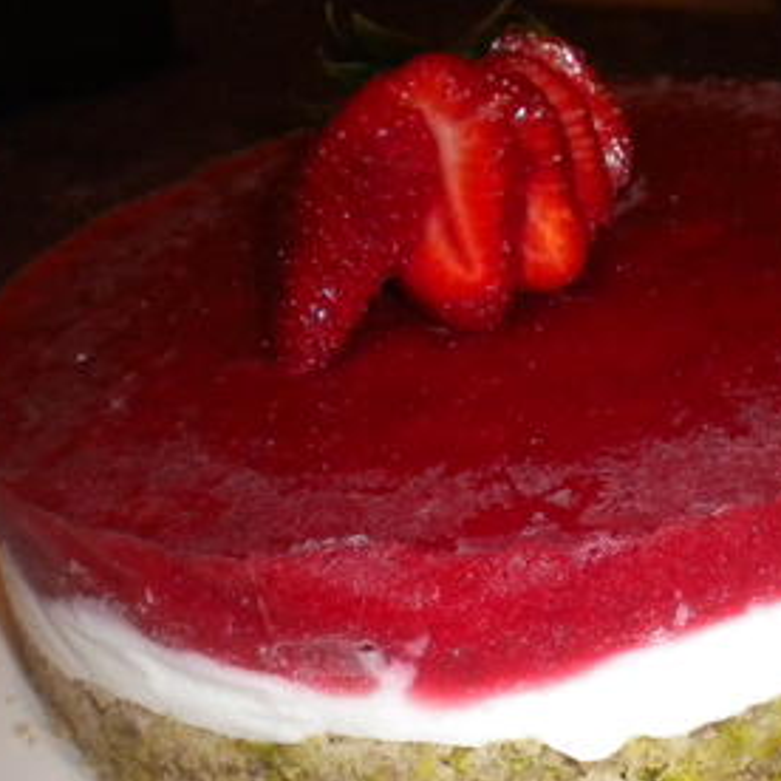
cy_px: 432
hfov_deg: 30.3
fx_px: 1429
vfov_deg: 30.5
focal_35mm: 56
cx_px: 532
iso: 400
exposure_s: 1/30
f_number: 4.6
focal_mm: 6.3
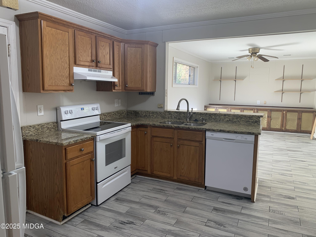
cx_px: 158
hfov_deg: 67.3
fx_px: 237
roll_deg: -0.6
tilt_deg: -7.1
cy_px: 118
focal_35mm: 26
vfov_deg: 53.1
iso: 50
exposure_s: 1/60
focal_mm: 4.25
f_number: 1.8
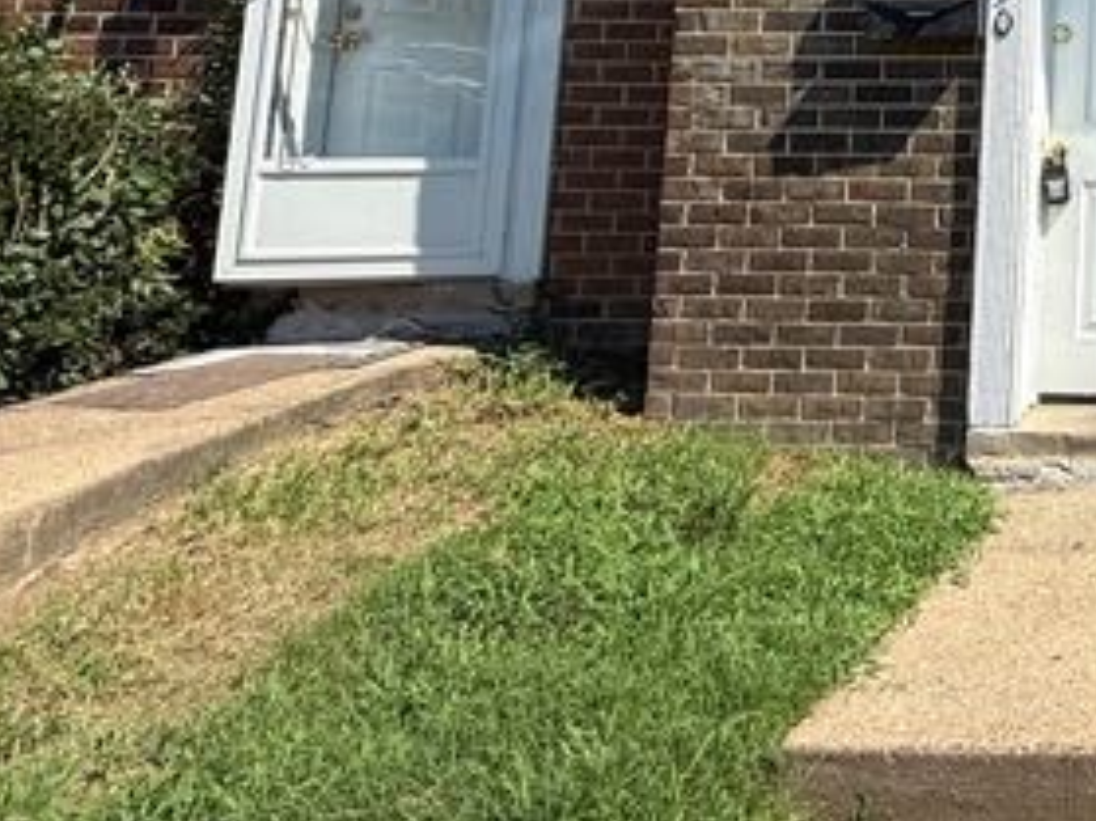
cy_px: -77
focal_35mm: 42
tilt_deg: +7.1
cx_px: 1406
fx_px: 1329
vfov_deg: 30.7
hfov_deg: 33.5
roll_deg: -0.7
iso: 50
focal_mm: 2.22
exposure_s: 1/1087
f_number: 2.2
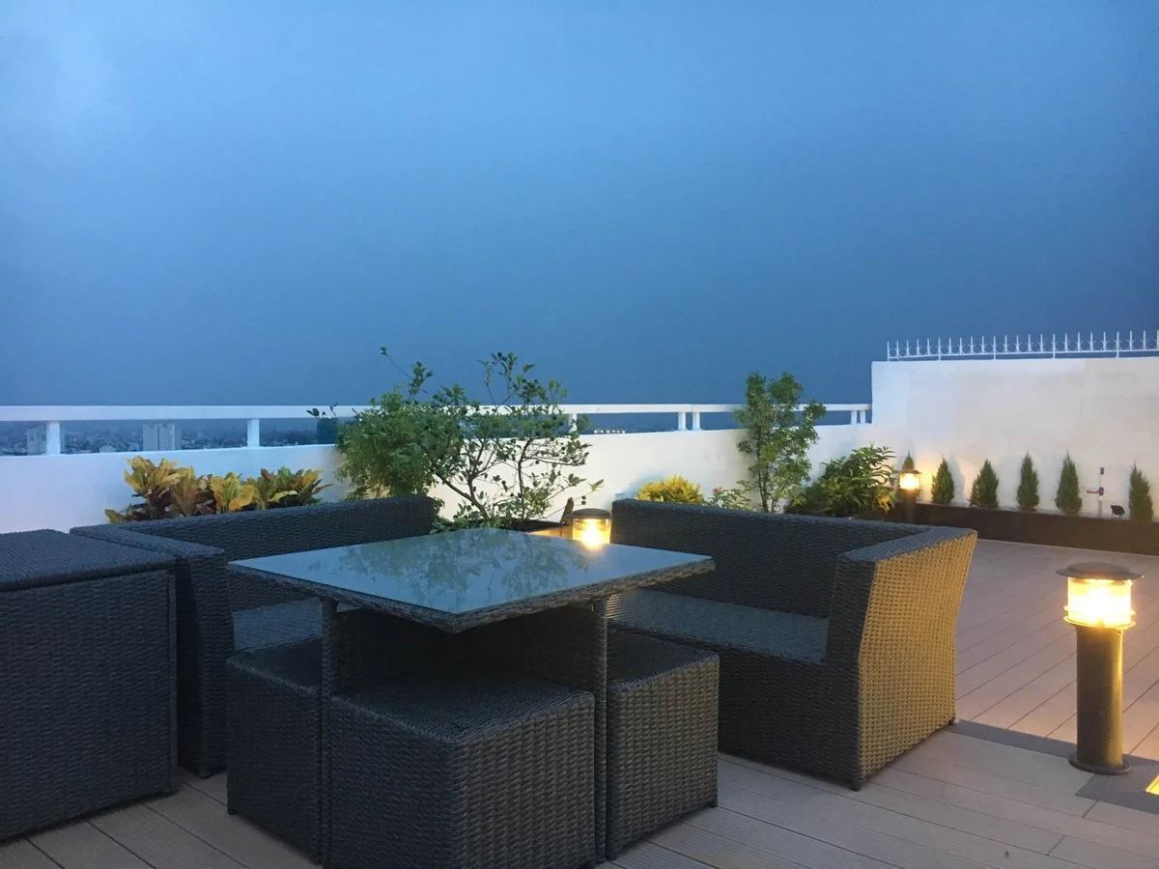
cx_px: 580
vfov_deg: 48.2
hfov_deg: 61.7
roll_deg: -1.2
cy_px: 434
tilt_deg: -1.1
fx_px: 971
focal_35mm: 29
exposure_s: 1/33
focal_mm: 4.15
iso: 200
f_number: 2.2
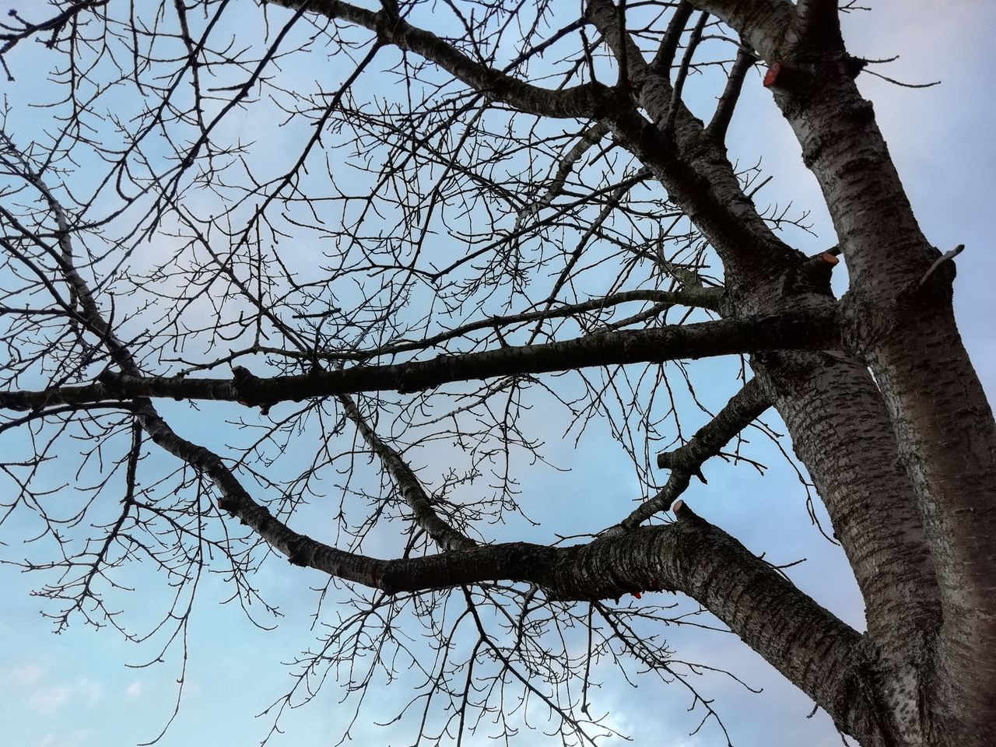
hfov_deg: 67.3
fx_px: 748
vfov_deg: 53.1
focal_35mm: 26
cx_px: 498
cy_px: 374
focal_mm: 3.46
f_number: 2.2
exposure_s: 1/153
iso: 50
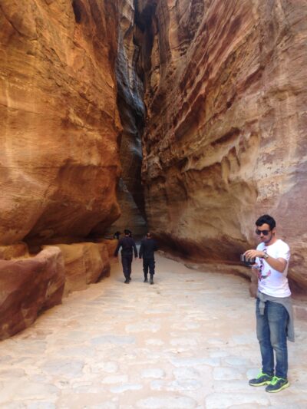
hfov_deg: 43.0
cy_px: 204
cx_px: 154
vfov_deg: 55.3
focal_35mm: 33
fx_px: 390
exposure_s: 1/24
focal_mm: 4.12
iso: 50
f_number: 2.4
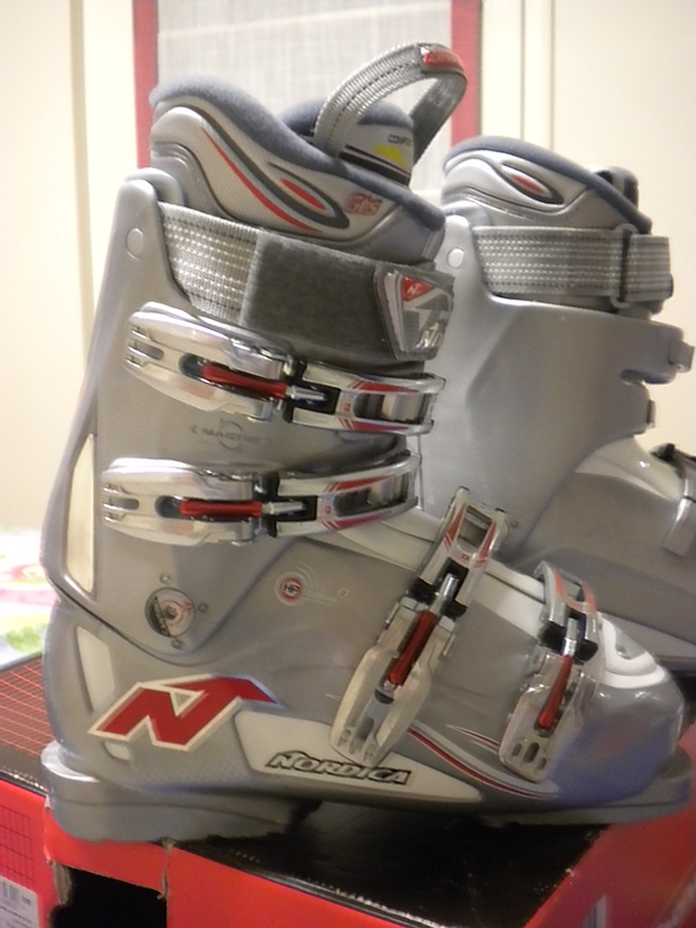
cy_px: 464
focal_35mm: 41
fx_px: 1099
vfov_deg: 45.8
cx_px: 348
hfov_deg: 35.1
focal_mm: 7.4
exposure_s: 1/8.8
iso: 413
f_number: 3.5
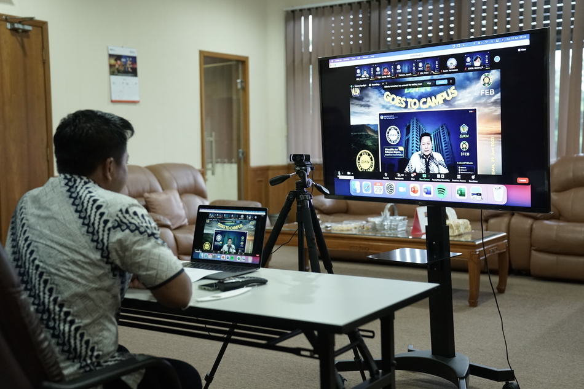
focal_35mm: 47
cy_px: 194
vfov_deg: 28.6
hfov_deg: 41.9
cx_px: 292
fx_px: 762
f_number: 2.8
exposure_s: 1/100
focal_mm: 47
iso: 2000
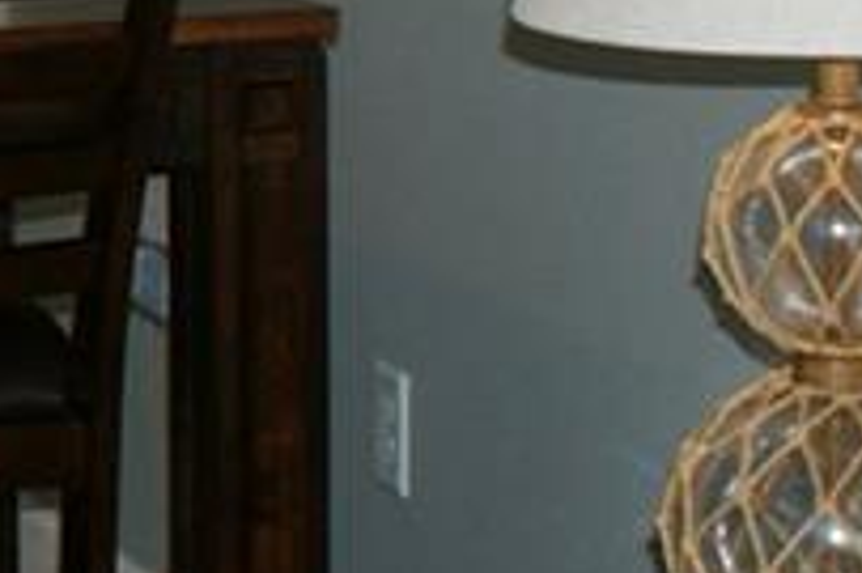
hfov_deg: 9.3
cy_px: -227
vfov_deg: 6.9
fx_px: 4713
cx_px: -1202
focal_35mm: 197
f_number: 5.6
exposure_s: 1/80
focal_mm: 26
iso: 250
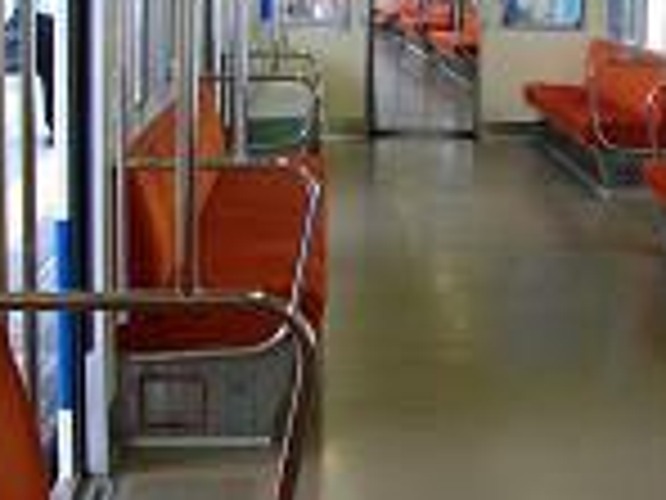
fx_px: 1616
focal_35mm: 84
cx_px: 592
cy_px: 122
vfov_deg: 17.5
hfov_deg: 22.7
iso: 200
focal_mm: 5.7
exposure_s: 1/60
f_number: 2.9
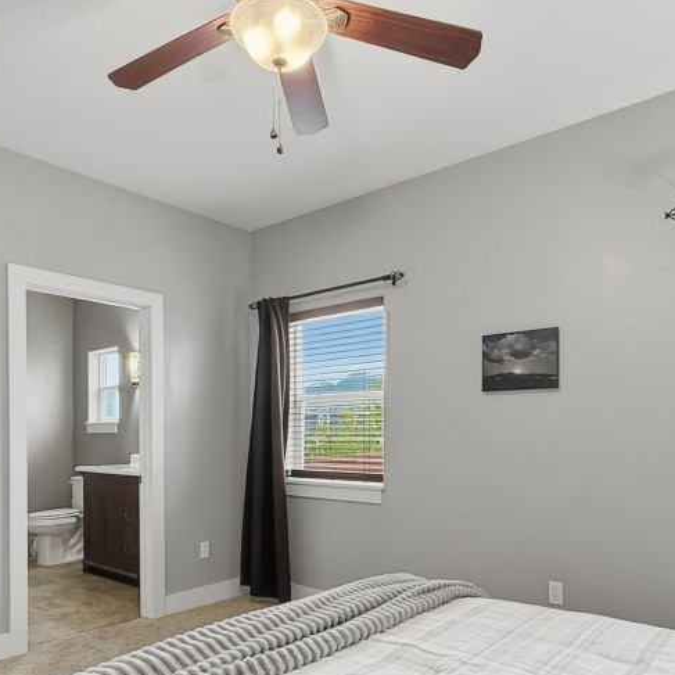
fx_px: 574
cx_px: 337
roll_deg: -0.1
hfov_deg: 60.9
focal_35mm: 26
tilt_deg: -2.3
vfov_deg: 59.2
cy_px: 463
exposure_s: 1/60
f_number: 2.2
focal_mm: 2.2
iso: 400
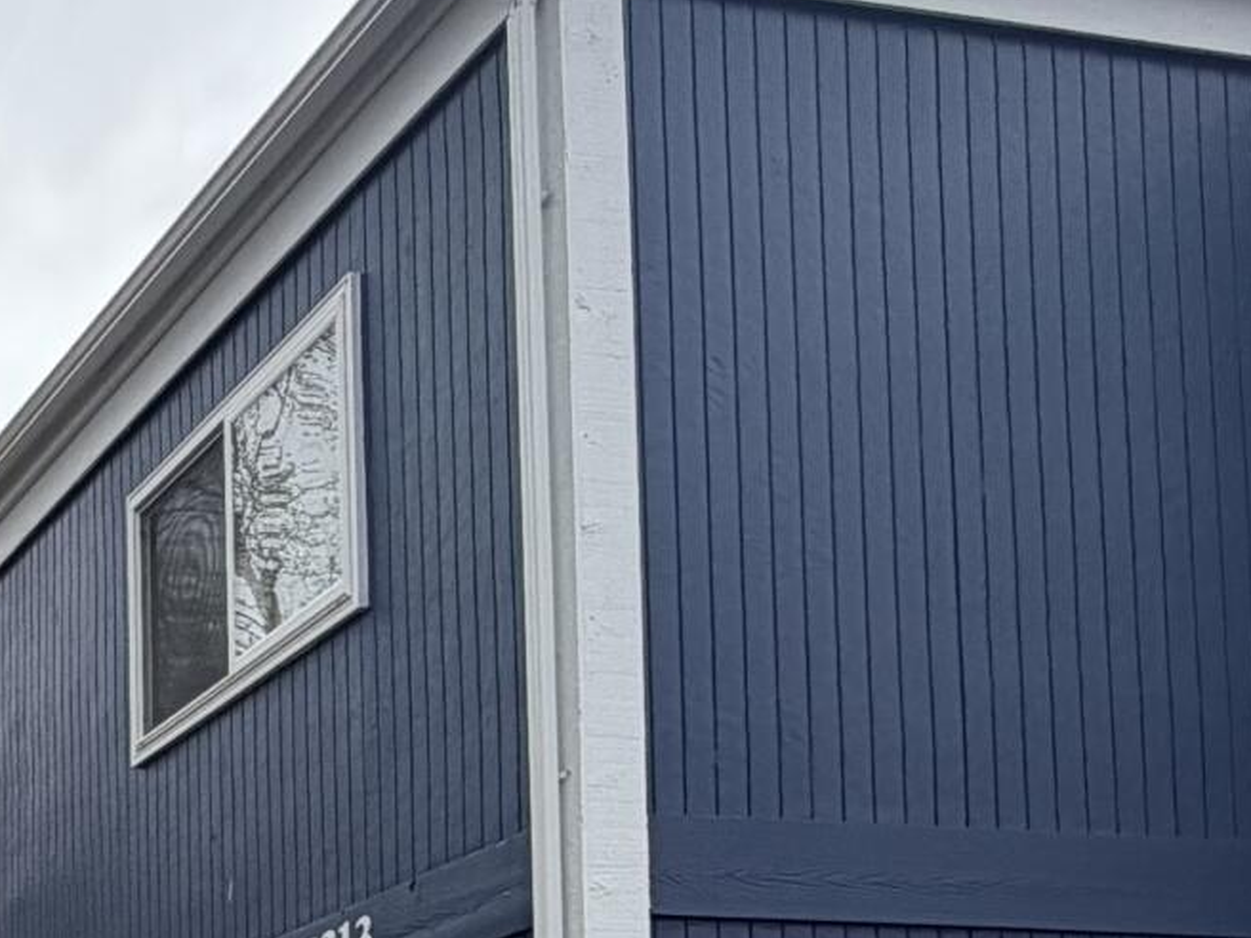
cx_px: -305
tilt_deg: +4.2
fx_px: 2313
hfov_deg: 26.4
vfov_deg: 20.8
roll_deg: +1.2
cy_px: 1230
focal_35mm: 64
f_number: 2.2
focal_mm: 2.22
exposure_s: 1/518
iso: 40
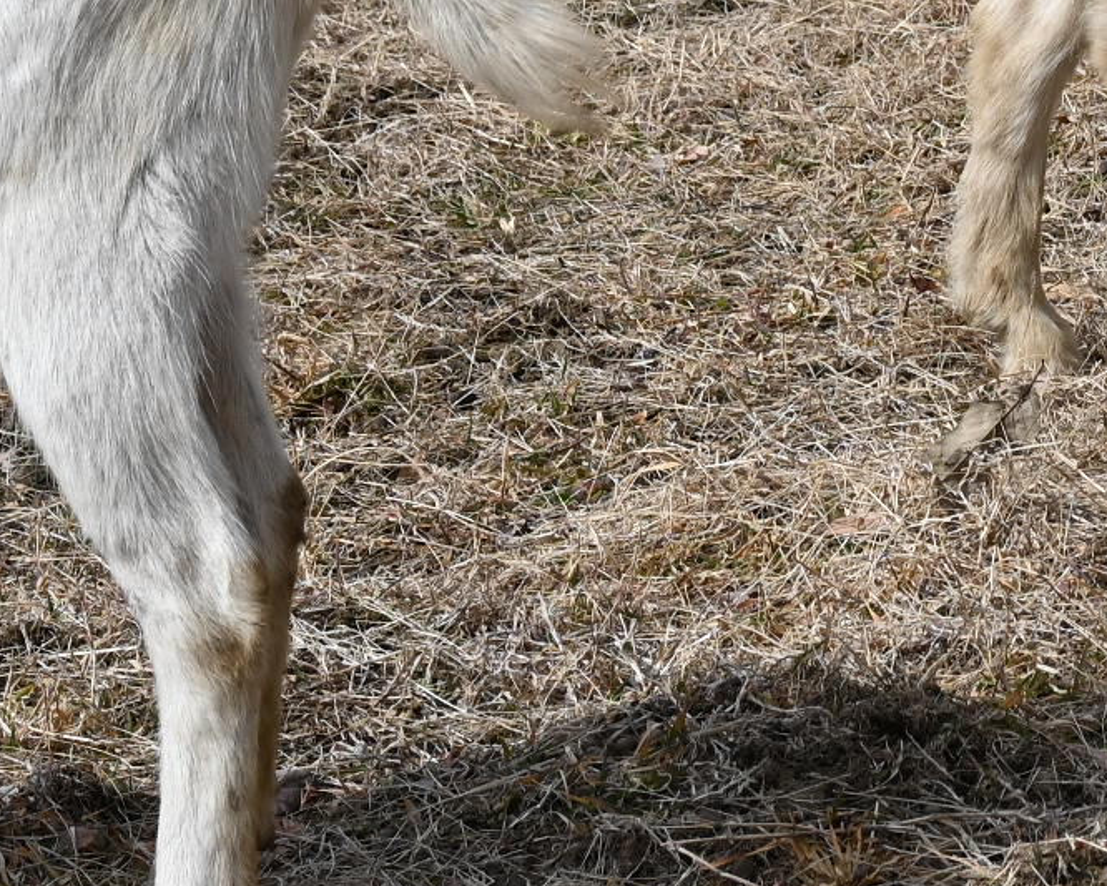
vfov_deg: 5.4
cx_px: 2016
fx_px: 9339
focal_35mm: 285
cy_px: -372
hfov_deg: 6.6
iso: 100
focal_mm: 49
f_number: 8
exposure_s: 1/500
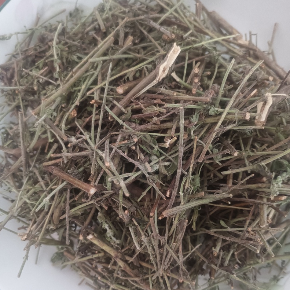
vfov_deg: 52.1
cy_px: 175
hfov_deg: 52.5
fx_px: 294
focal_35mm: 31
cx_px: 145
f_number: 1.8
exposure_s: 1/100
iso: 3667
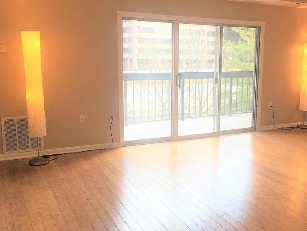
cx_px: 199
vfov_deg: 36.0
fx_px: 355
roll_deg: -1.6
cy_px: 109
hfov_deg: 46.2
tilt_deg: -8.0
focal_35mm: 40
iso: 50
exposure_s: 1/120
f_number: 2.2
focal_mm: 4.15
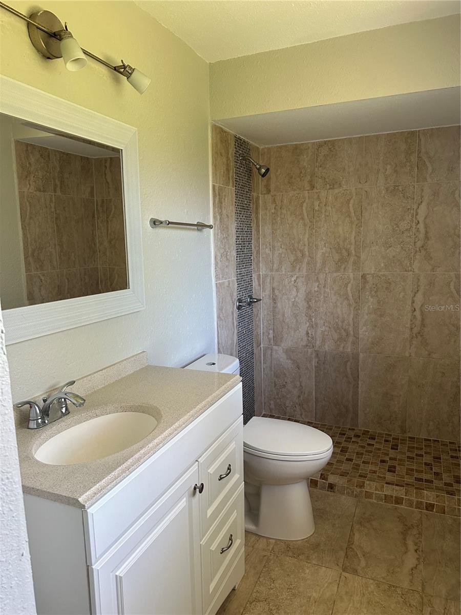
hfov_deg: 56.8
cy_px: 308
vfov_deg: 71.6
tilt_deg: -9.5
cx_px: 230
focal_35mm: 24
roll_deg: +1.5
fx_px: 426
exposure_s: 1/121
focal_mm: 6.86
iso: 200
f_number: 1.78
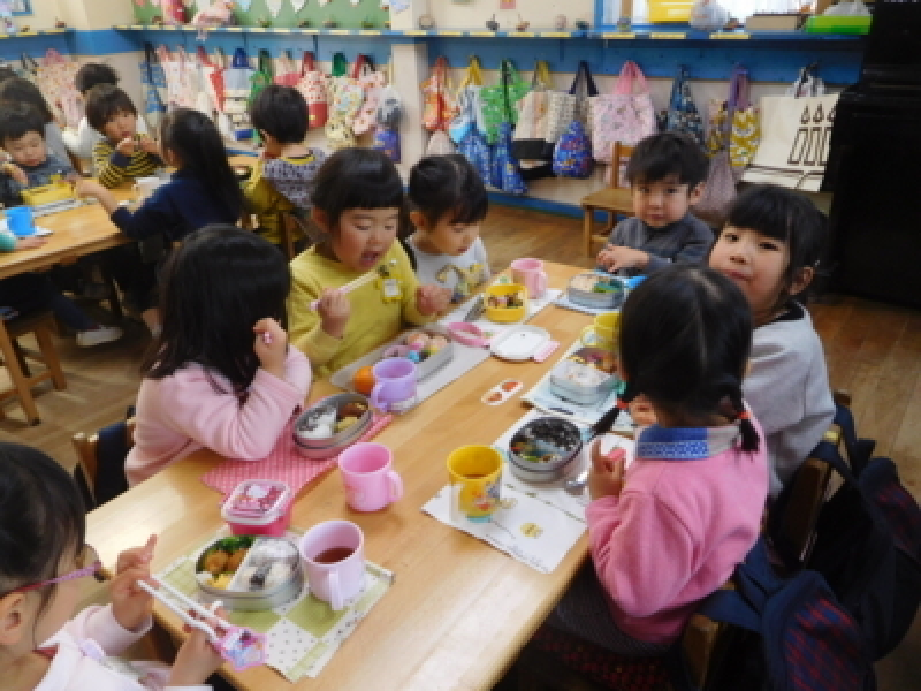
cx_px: 460
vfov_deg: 54.9
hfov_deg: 69.4
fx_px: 665
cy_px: 346
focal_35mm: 25
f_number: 3.4
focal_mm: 4.5
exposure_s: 1/30
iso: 220
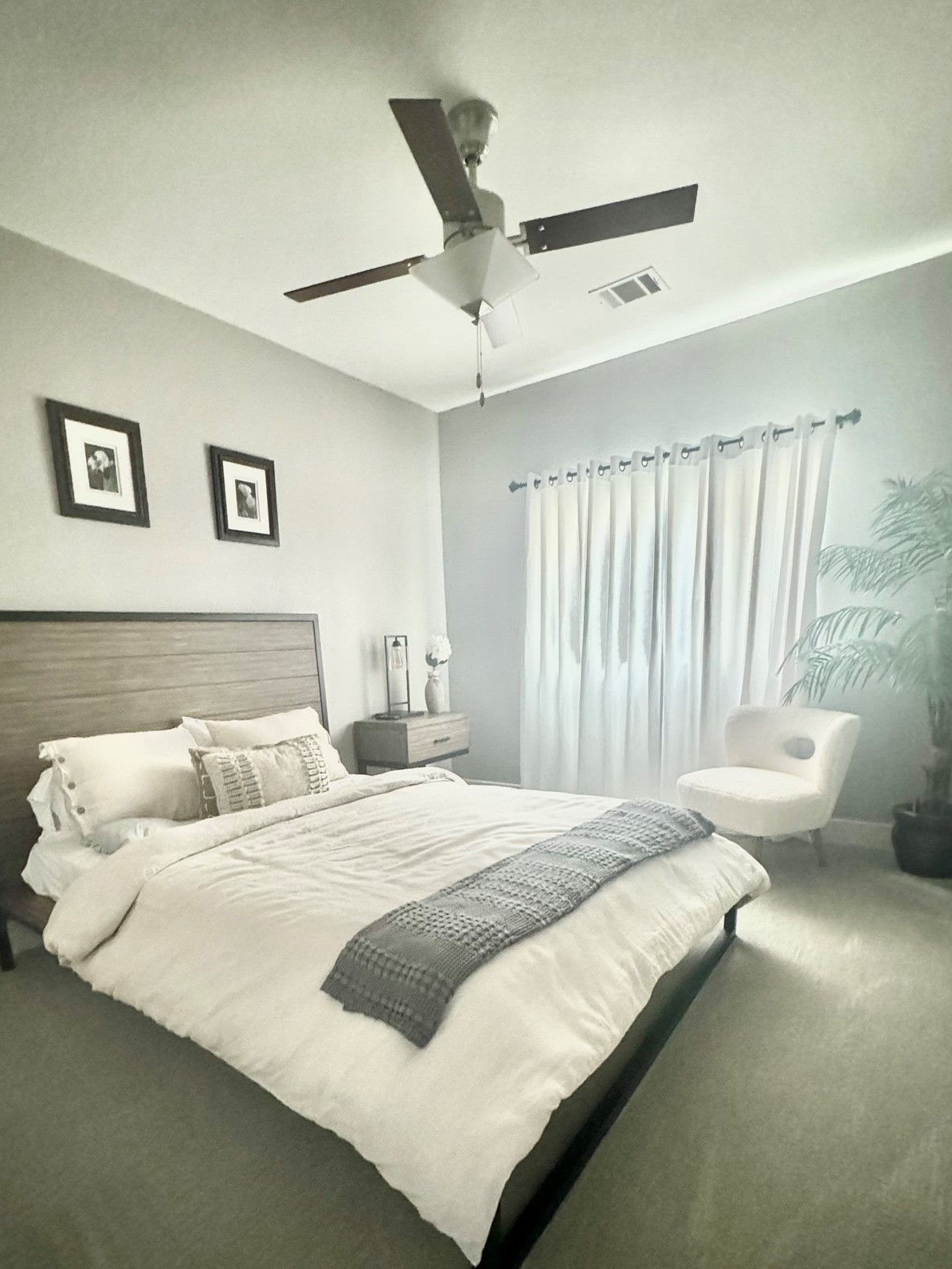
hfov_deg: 71.4
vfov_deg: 86.2
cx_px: 425
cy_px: 785
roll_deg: +3.7
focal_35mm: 18
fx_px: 660
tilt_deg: -13.0
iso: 1250
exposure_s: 1/60
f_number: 2.2
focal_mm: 2.22
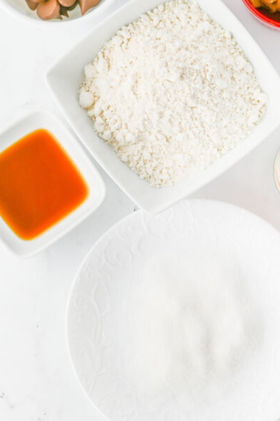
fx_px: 1075
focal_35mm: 92
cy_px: 188
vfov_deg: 22.1
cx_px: 163
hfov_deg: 14.8
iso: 140
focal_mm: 50
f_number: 5.6
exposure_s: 1/100
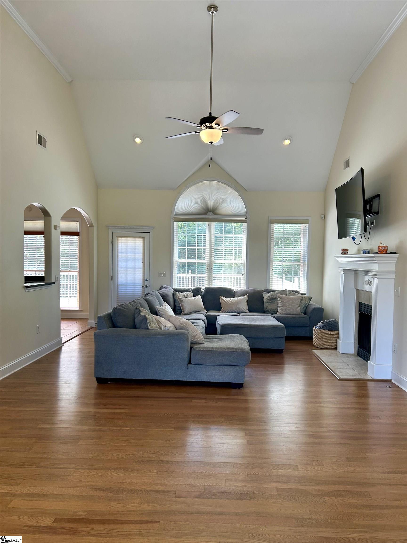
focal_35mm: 26
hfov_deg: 53.1
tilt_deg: -1.8
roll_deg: -0.1
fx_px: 408
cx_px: 204
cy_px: 272
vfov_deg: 67.3
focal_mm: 5.7
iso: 64
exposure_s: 1/138
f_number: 1.5
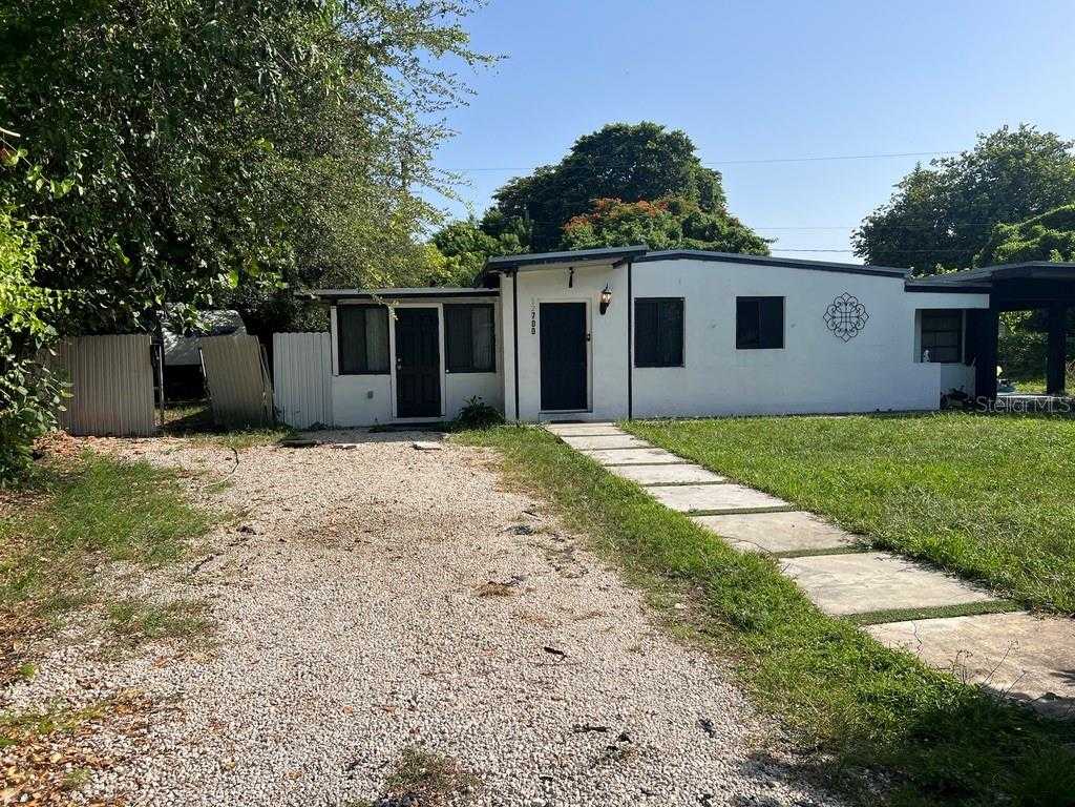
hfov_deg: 67.3
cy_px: 404
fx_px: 807
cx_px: 538
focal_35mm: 26
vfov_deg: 53.1
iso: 50
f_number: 1.5
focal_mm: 5.7
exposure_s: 1/3968
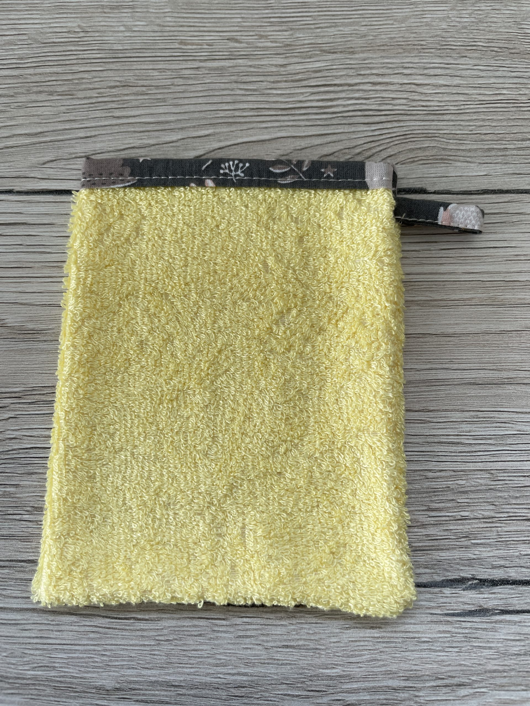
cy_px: 353
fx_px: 531
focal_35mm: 26
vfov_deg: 67.3
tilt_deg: -79.0
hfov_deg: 53.1
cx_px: 265
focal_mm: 4.2
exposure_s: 1/121
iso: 50
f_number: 1.6
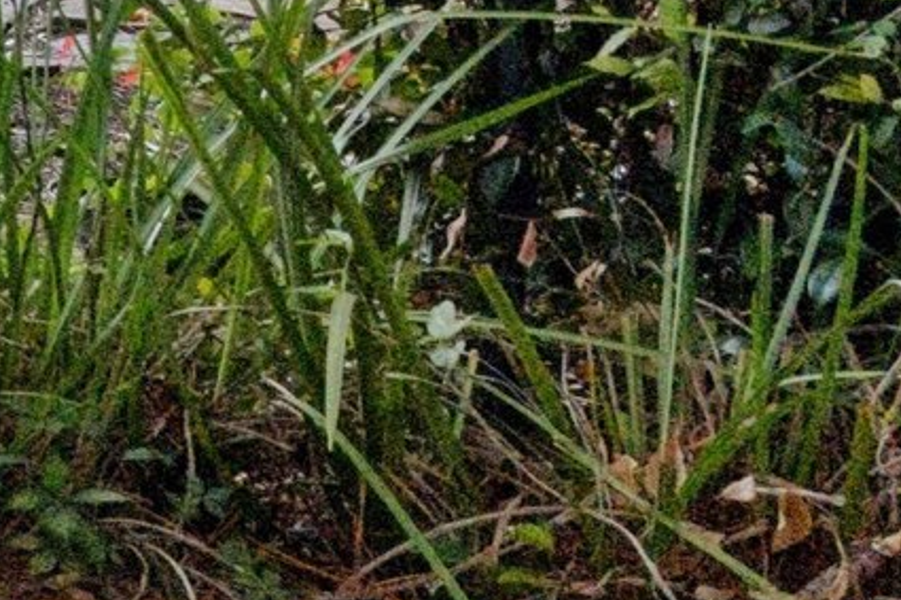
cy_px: -631
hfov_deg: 10.4
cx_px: -1974
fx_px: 3077
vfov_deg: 10.2
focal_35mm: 123
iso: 250
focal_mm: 17
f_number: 8
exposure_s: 1/500
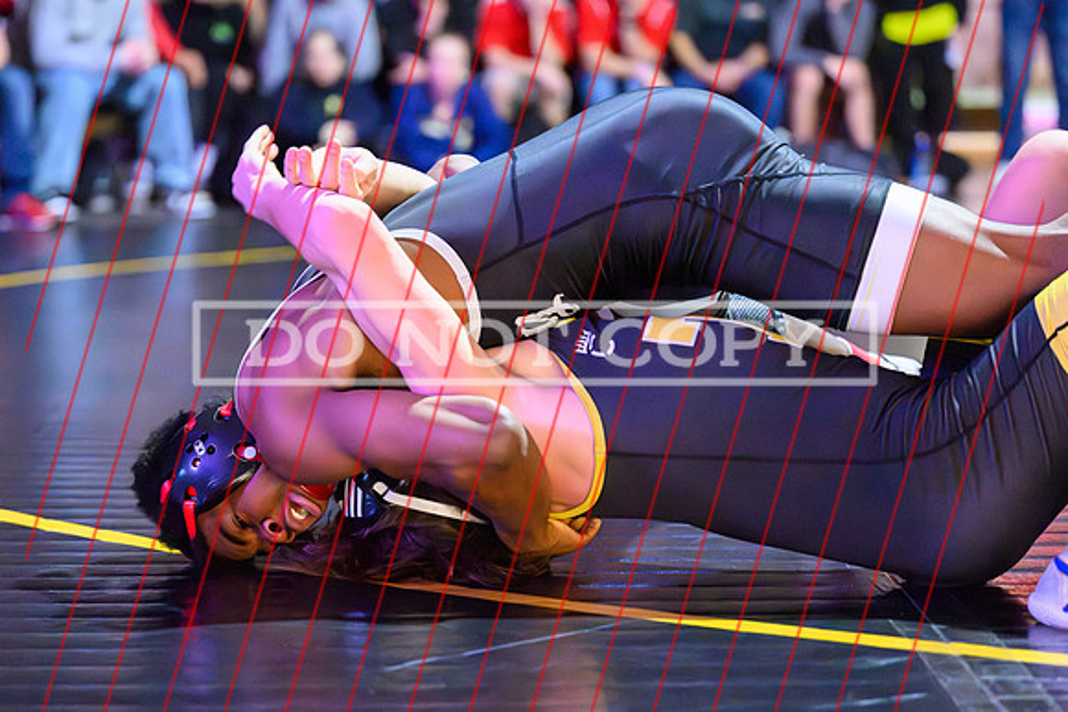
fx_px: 3260
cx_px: 439
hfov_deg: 18.6
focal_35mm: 110
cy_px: 397
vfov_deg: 12.5
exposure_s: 1/640
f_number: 2.8
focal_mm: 86
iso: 25600
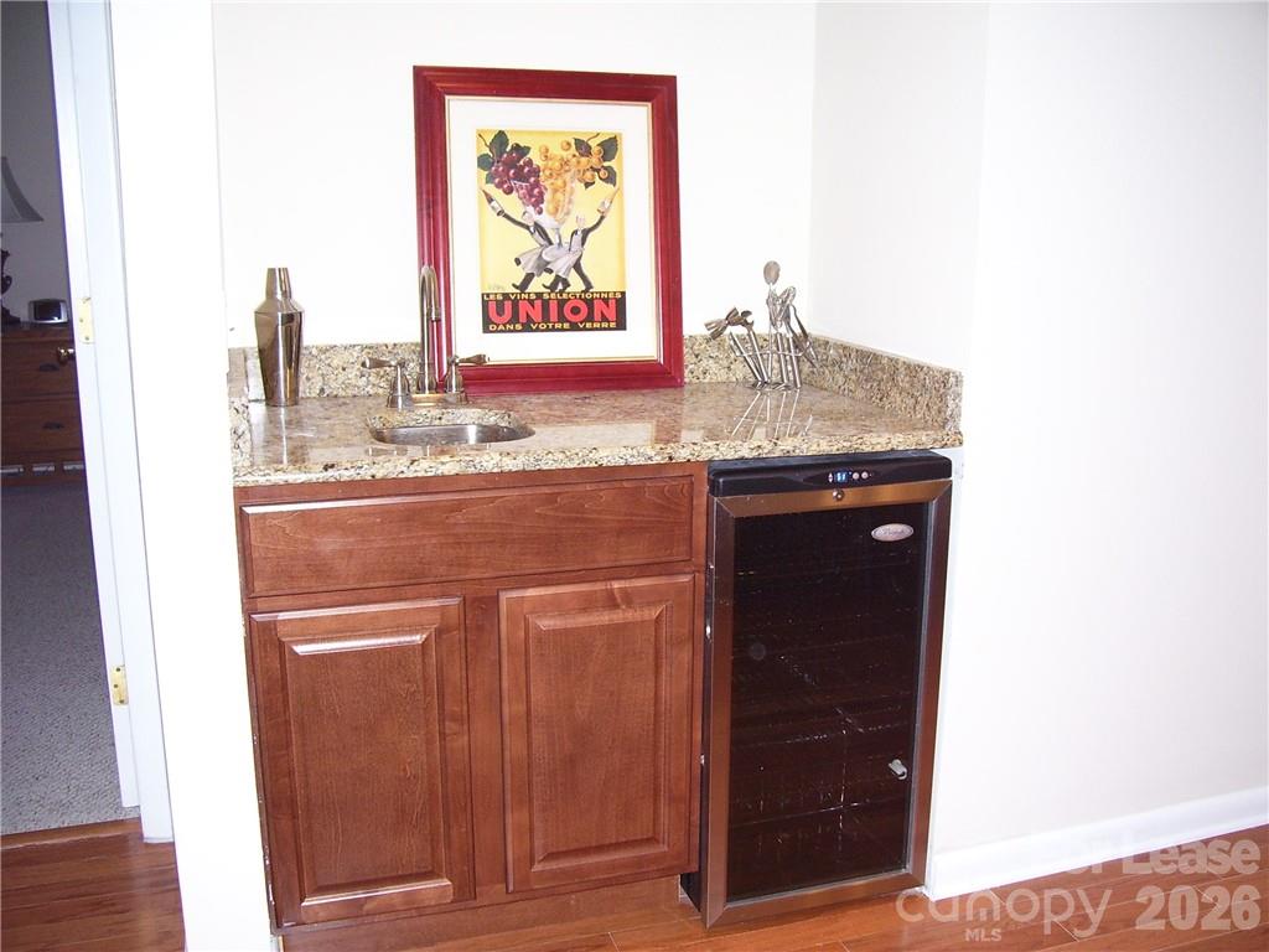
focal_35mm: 34
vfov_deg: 41.8
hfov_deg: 54.0
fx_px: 1246
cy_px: 476
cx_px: 634
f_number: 2.7
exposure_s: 1/60
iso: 125
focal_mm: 5.6
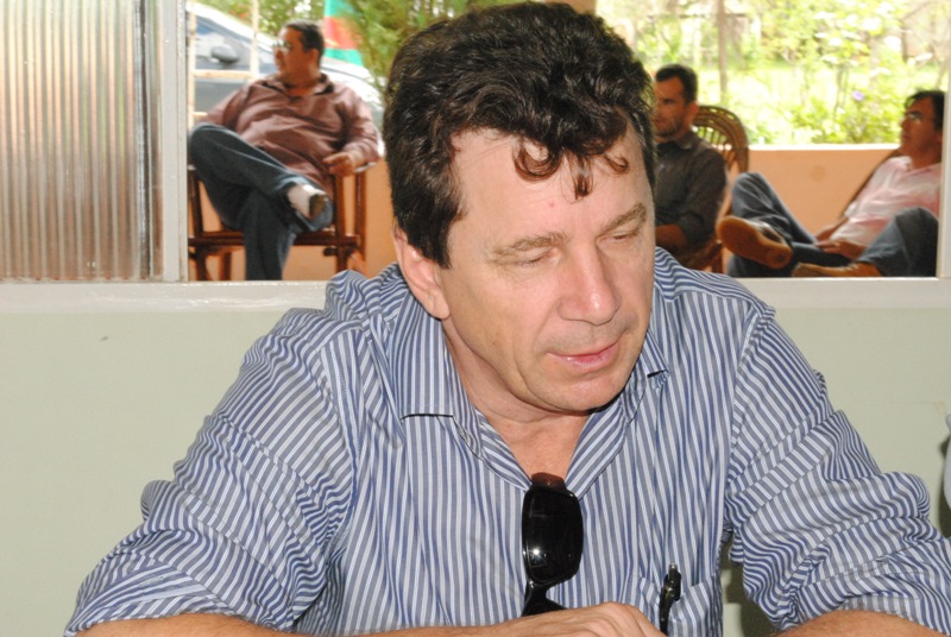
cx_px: 476
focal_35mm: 82
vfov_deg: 16.6
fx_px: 2183
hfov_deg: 24.6
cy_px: 318
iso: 1600
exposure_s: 1/30
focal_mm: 55
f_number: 20
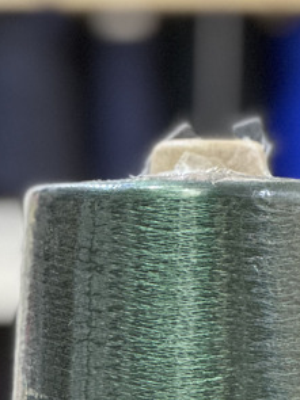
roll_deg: +0.5
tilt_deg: -0.9
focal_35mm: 209
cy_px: 325
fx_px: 2417
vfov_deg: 9.4
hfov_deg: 7.1
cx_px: 195
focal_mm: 9
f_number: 2.8
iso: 400
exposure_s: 1/33
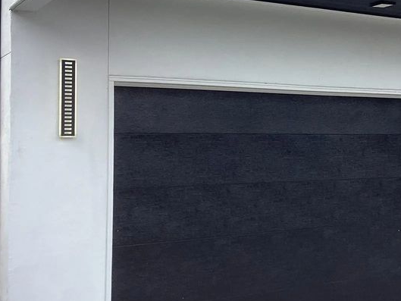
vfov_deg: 24.3
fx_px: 695
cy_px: 105
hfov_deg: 31.5
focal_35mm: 60
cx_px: 312
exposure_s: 1/631
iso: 25
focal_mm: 3.3
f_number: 2.4
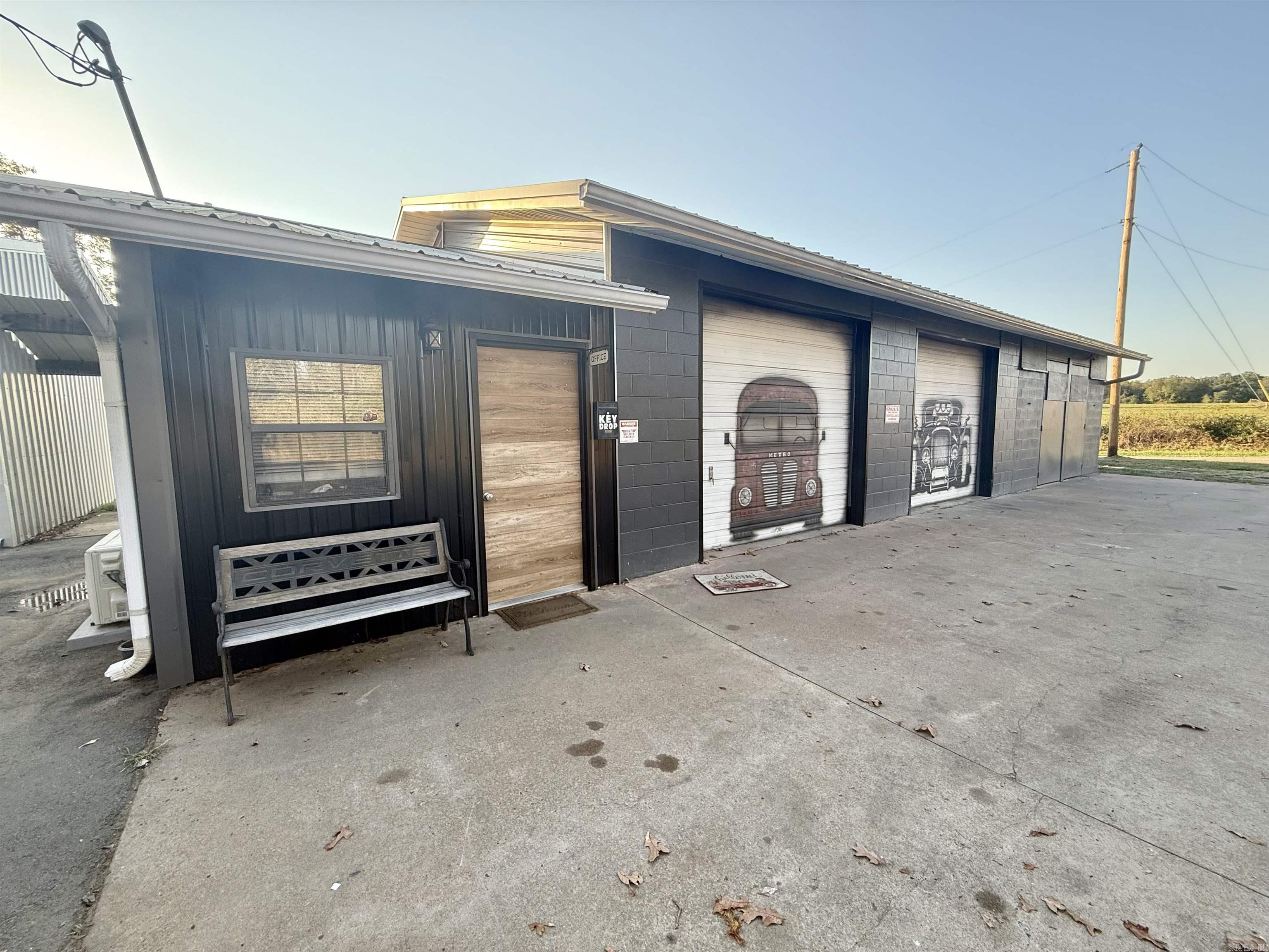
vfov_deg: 85.7
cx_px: 634
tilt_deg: -5.2
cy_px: 476
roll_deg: +0.2
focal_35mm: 14
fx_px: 513
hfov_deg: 102.1
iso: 64
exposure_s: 1/198
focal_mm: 2.22
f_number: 2.2
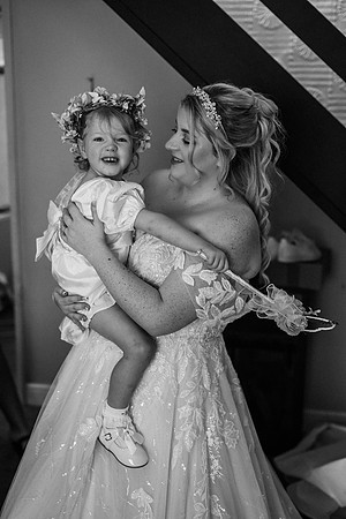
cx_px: 173
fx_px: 721
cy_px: 260
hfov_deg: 27.0
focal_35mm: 50
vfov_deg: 39.6
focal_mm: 50
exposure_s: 1/200
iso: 1100
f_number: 2.2
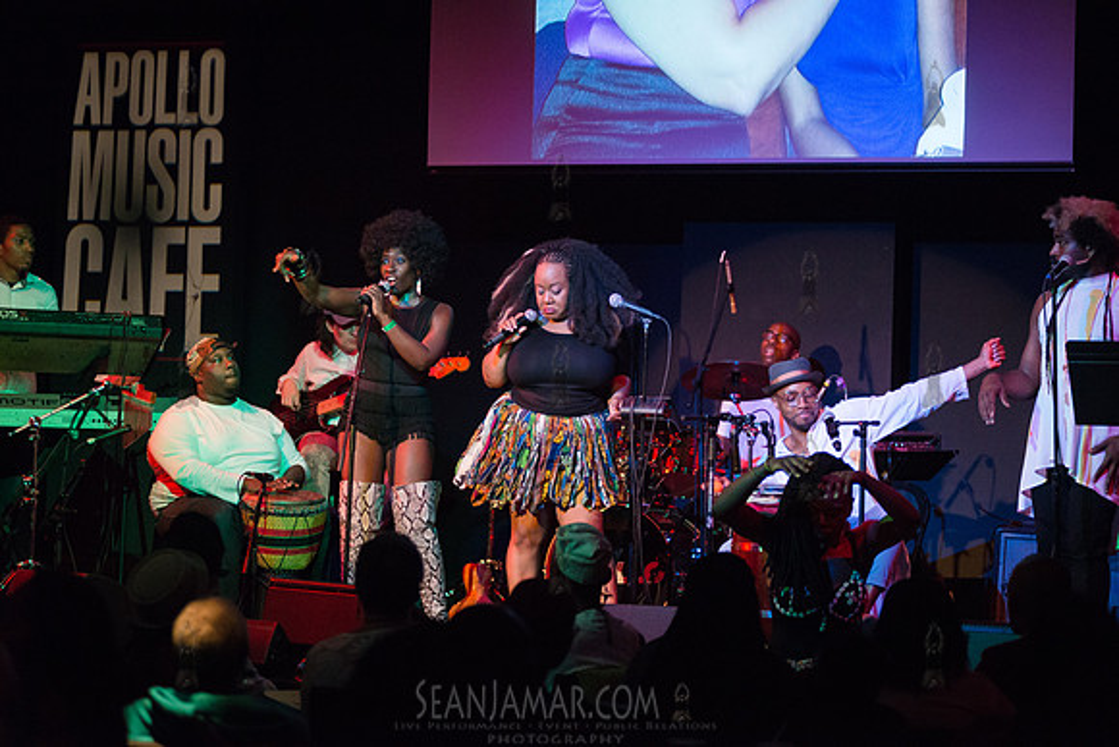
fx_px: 3109
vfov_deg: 13.7
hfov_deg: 20.4
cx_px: 560
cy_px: 374
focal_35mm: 100
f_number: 2.8
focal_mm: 100
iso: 4000
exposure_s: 1/200
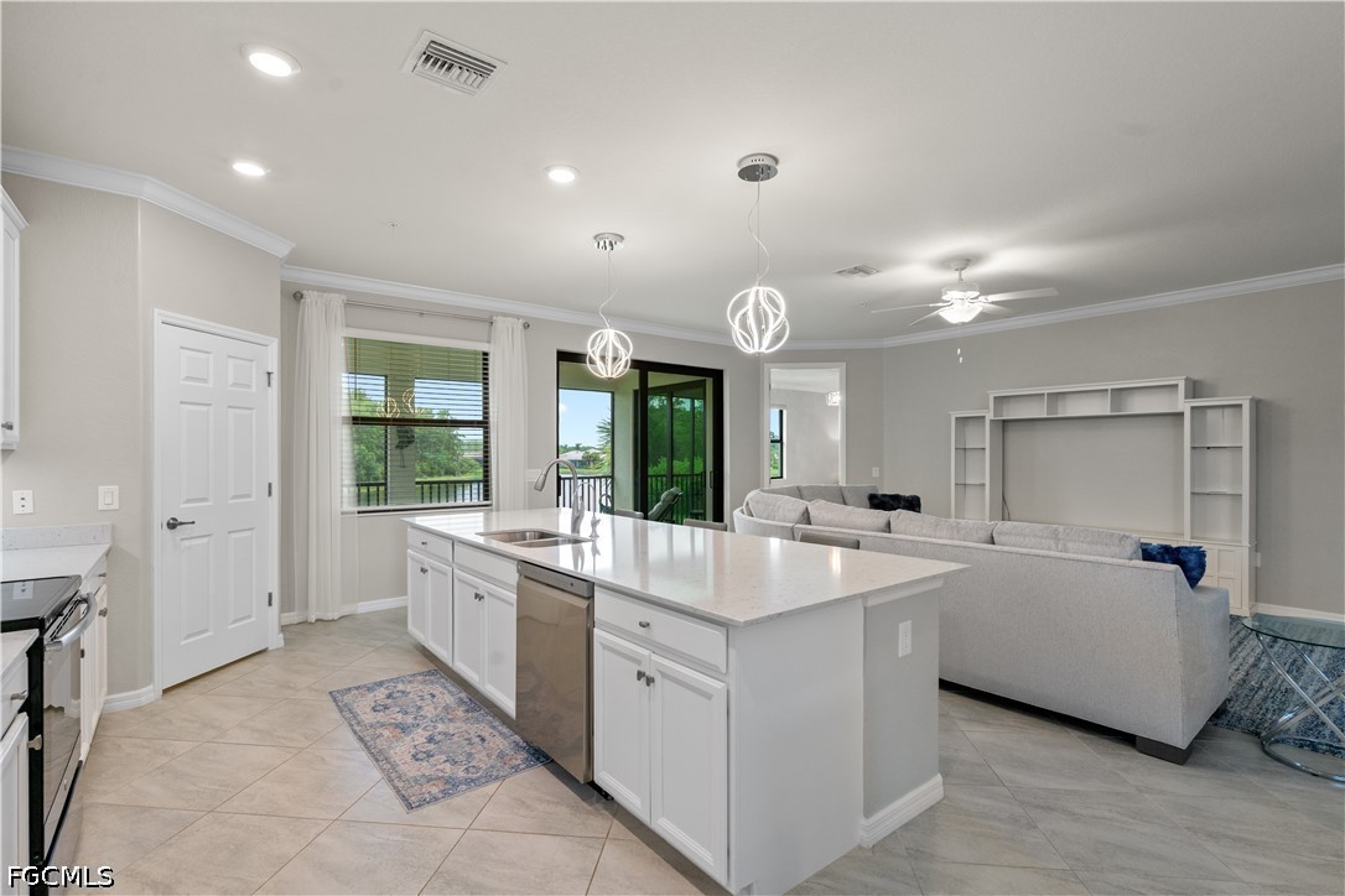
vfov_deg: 73.7
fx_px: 598
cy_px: 448
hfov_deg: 96.7
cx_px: 672
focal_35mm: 16
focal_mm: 16
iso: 400
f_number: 8
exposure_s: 1/25
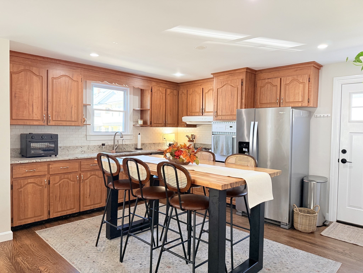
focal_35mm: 24
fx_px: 252
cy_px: 136
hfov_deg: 71.6
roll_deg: -1.0
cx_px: 182
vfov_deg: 56.8
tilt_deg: -1.9
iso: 250
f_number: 1.78
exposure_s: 1/120
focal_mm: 6.76
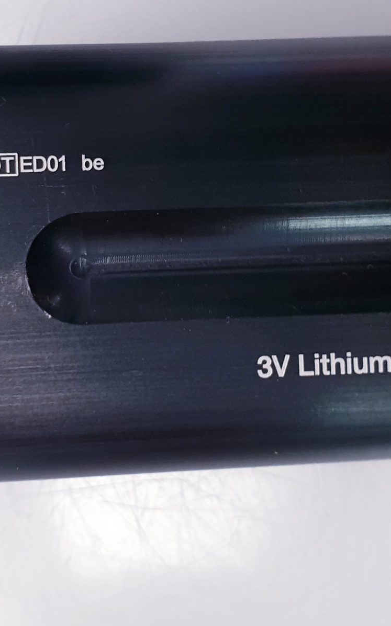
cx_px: 154
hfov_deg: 22.0
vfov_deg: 34.2
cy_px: 205
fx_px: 1006
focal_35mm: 59
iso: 125
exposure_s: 1/50
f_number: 2.4
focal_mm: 4.3
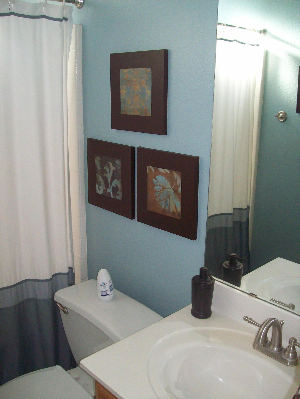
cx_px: 150
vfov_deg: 51.4
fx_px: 416
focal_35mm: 36
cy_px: 200
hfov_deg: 39.7
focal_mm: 6
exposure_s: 1/106
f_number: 2.7
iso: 200
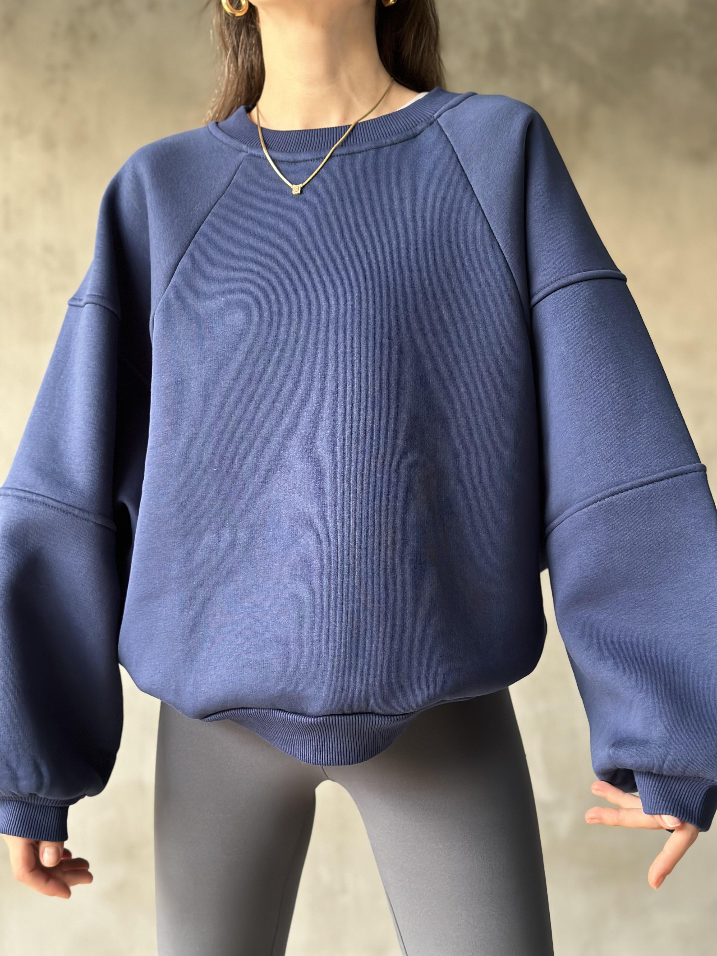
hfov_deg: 30.3
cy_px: 478
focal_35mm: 48
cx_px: 358
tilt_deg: +2.7
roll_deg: +0.7
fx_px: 1326
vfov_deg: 39.7
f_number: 1.78
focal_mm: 6.86
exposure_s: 1/40
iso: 400
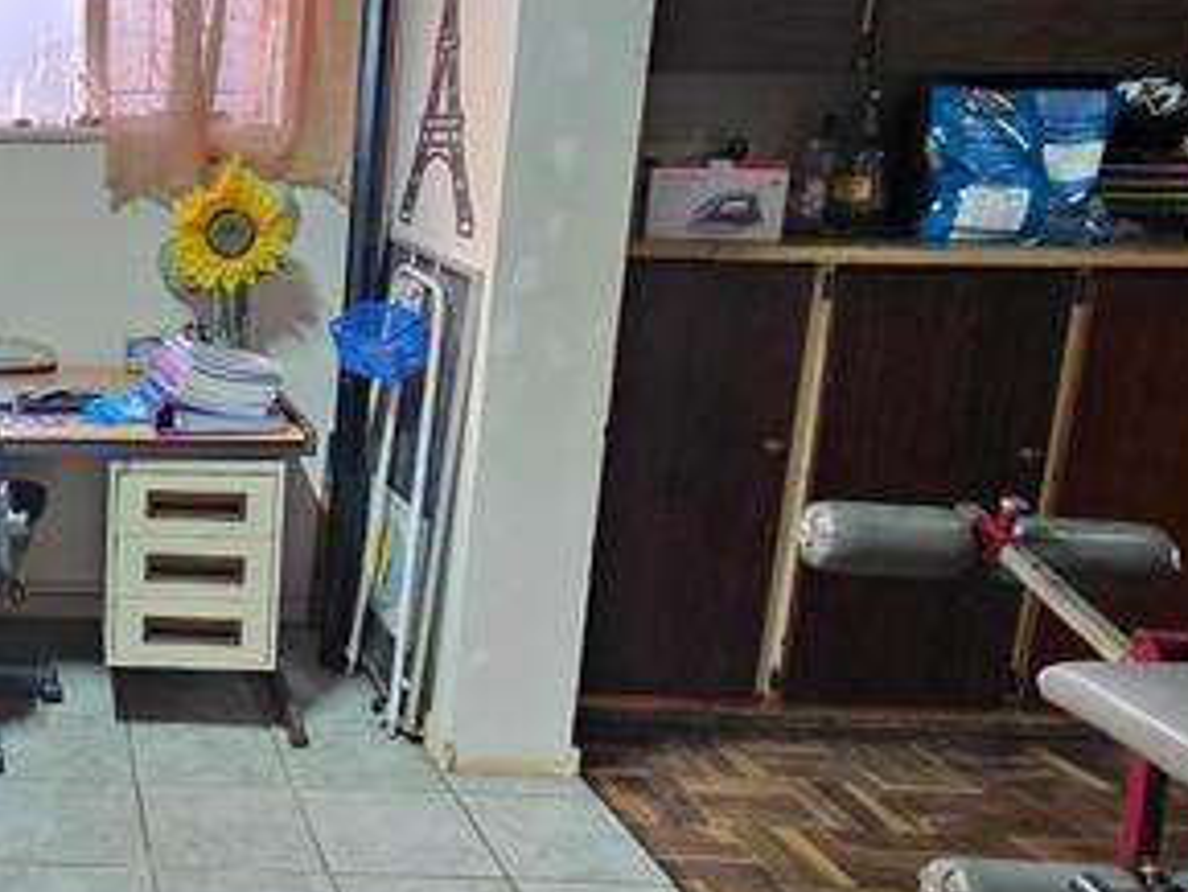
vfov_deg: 39.6
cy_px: 399
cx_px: -70
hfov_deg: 42.3
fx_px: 1236
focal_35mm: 36
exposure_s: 1/33.3
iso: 1000
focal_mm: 2.2
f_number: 1.9
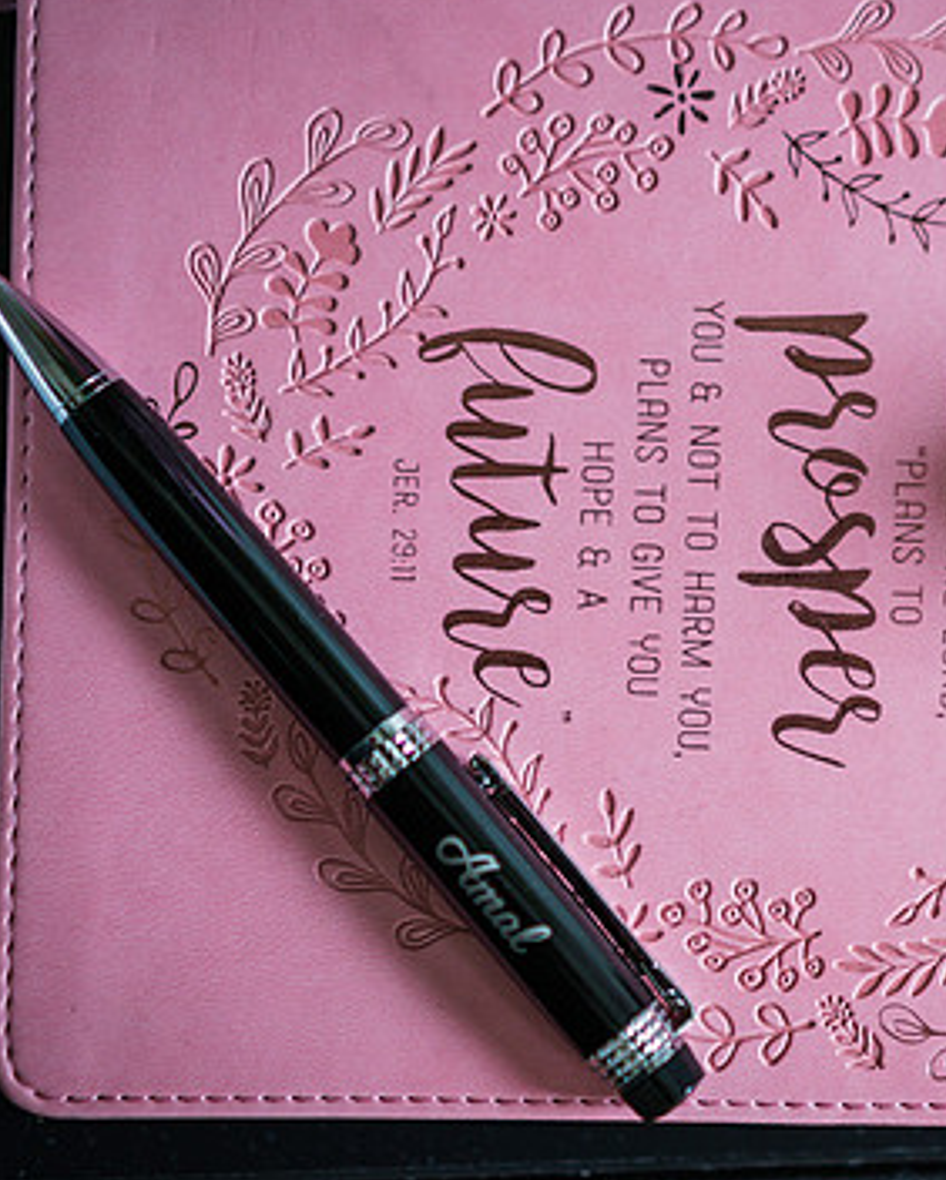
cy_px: 572
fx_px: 2972
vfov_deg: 22.5
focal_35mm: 85
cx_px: 775
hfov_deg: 17.9
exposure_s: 1/125
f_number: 2
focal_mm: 55
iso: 400
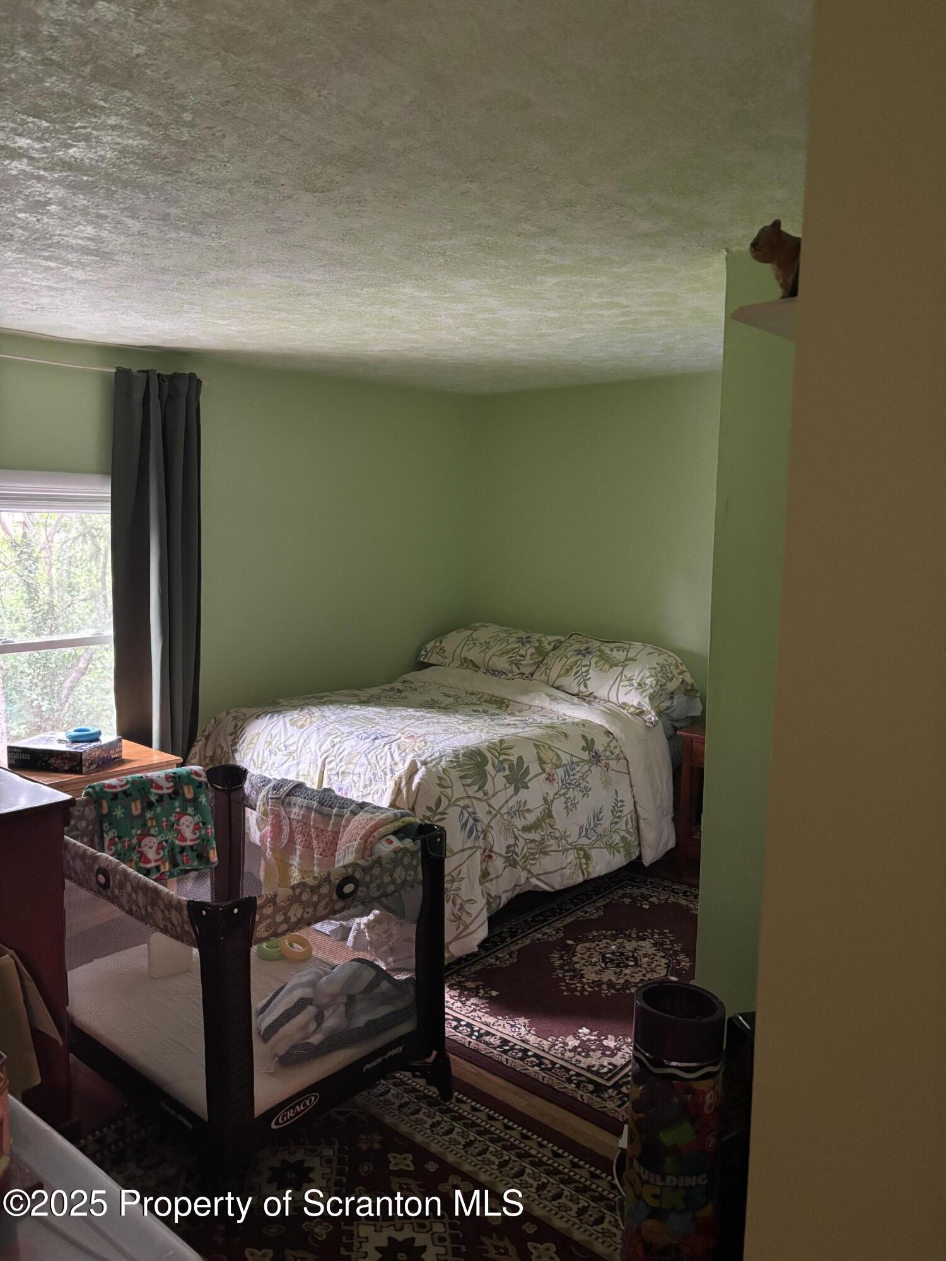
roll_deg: -1.9
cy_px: 630
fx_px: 947
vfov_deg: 67.3
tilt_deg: -6.2
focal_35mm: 26
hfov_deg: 53.1
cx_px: 473
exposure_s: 1/30
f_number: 1.6
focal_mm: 5.96
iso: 640
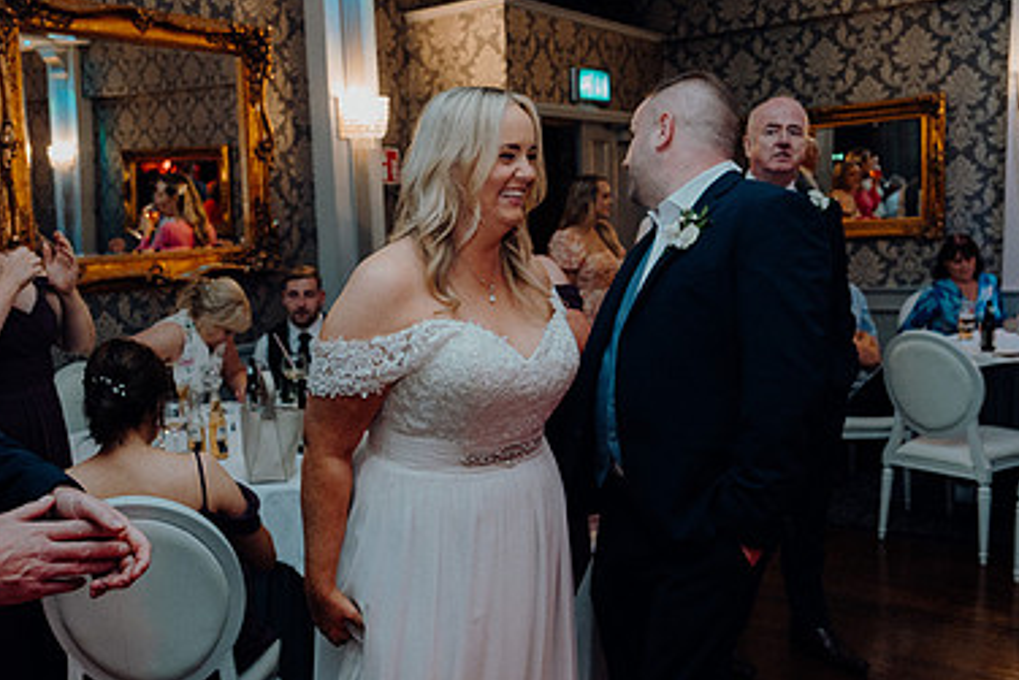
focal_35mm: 37
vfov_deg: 35.9
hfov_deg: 51.3
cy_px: 383
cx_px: 374
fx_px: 1048
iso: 2500
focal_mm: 24
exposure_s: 1/160
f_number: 3.5
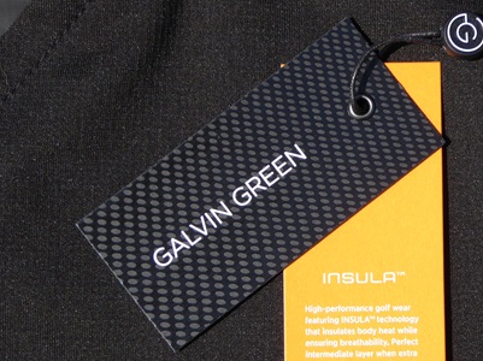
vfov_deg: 13.4
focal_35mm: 110
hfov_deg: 17.9
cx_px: 312
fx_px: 1533
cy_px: 256
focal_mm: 12.5
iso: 100
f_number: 4.5
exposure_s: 1/500
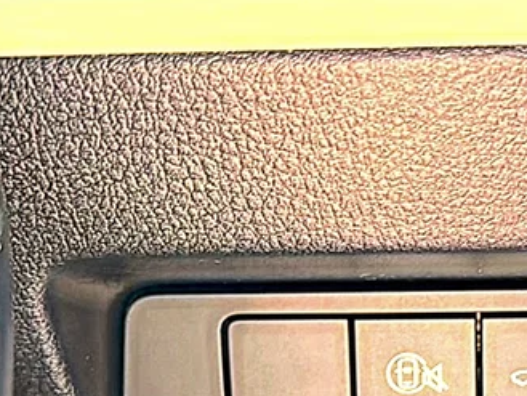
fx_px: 1295
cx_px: 449
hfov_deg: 22.6
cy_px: 360
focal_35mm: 85
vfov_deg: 17.1
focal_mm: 6.86
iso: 64
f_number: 1.78
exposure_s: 1/43
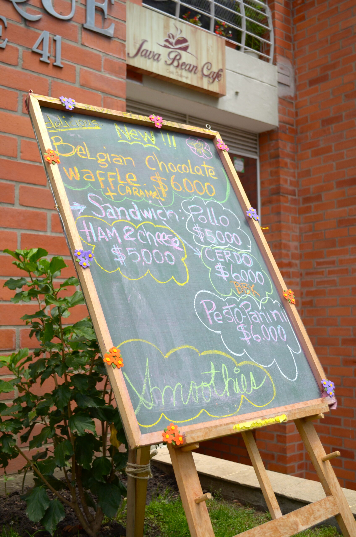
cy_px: 268
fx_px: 581
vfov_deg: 49.6
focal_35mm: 39
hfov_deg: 34.1
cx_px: 178
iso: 250
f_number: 4.5
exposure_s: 1/800
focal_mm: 26
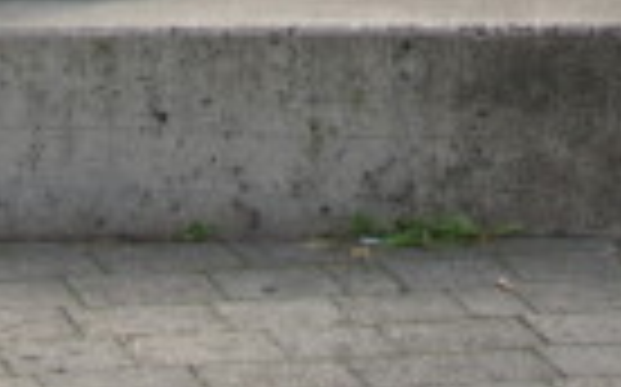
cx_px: 576
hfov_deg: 7.2
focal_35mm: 290
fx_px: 4910
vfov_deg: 4.4
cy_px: -713
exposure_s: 1/160
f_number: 6.3
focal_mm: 29
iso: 200
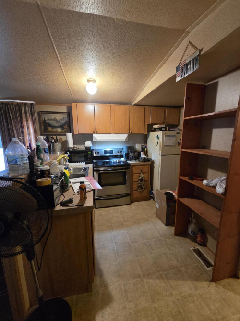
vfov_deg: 106.2
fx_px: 120
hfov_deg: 89.9
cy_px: 160
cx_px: 120
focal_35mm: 13
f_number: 2.2
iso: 1250
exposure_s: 1/60
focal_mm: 2.2
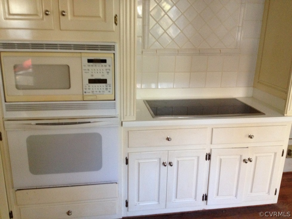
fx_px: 295
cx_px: 146
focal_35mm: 35
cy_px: 110
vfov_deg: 40.7
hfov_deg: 52.6
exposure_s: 1/20
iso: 320
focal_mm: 4.28
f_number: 2.4
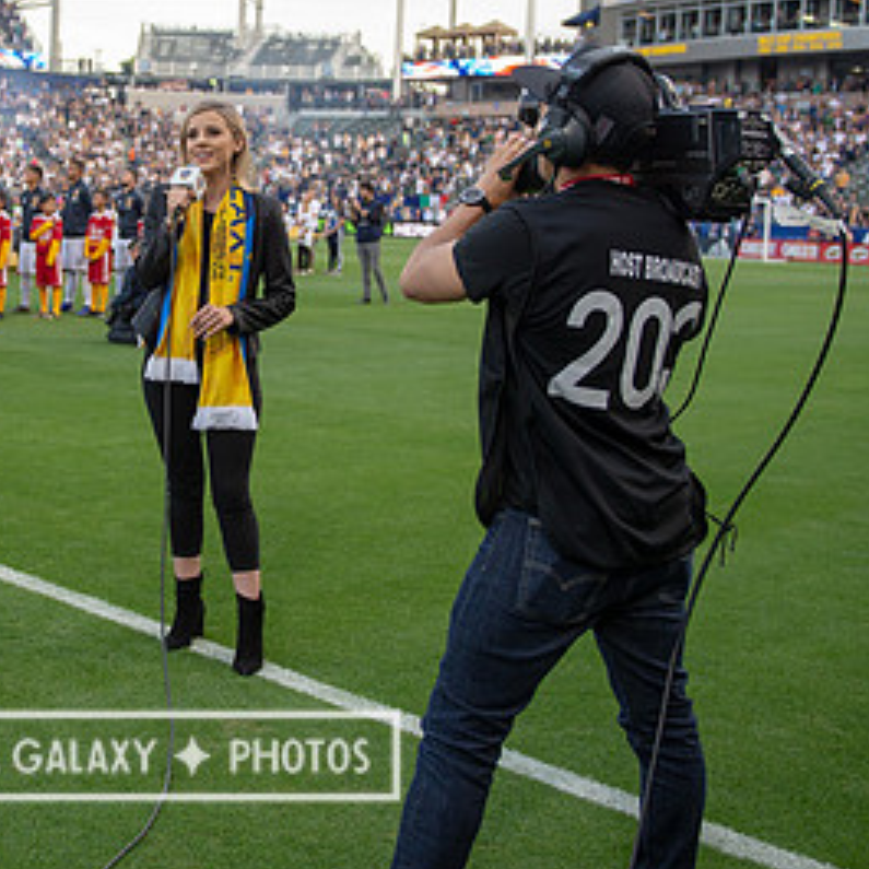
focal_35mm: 52
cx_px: 167
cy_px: 264
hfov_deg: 31.9
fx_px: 1477
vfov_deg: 32.4
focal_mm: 28
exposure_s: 1/640
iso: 400
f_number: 2.8
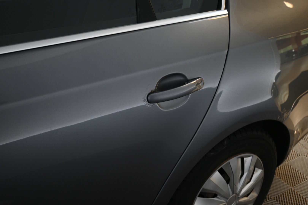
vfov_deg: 40.8
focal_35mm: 32
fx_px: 276
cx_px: 154
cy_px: 102
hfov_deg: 58.3
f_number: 4
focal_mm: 21.5
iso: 360
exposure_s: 1/30
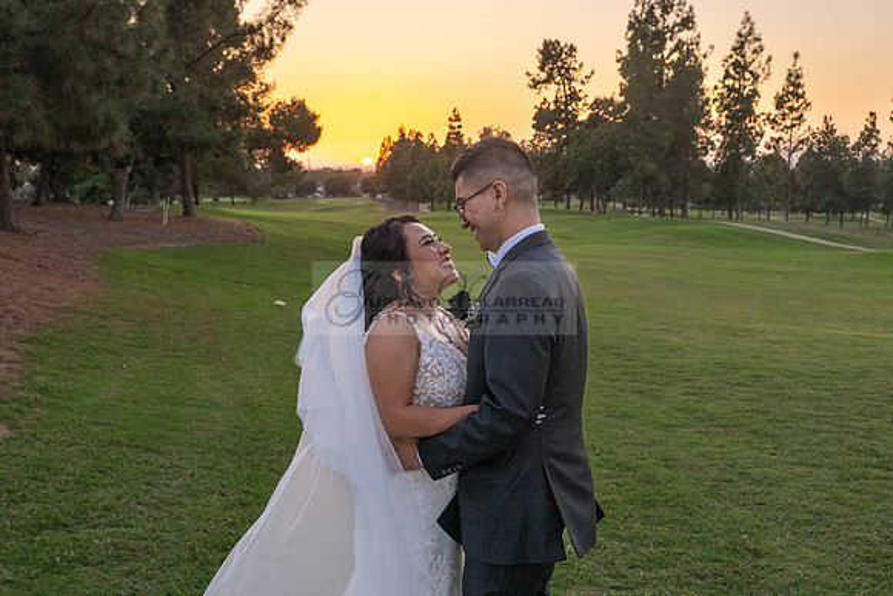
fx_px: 1093
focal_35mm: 44
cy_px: 396
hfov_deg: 44.2
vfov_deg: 30.3
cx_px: 535
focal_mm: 24
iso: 200
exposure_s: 1/160
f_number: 5.6
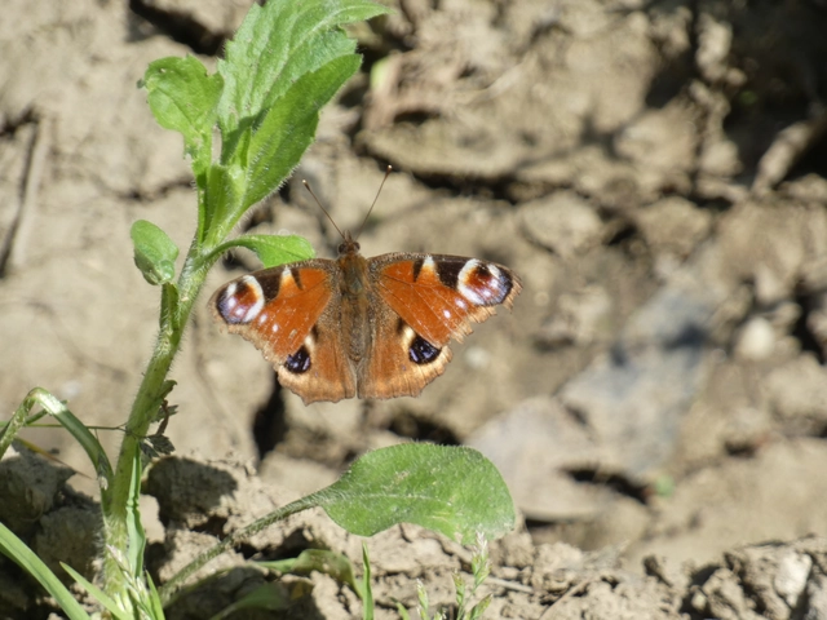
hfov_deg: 2.7
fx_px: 17607
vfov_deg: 2.0
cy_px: 310
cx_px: 414
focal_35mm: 737
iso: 80
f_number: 5.6
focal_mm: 132.1
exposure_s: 1/250
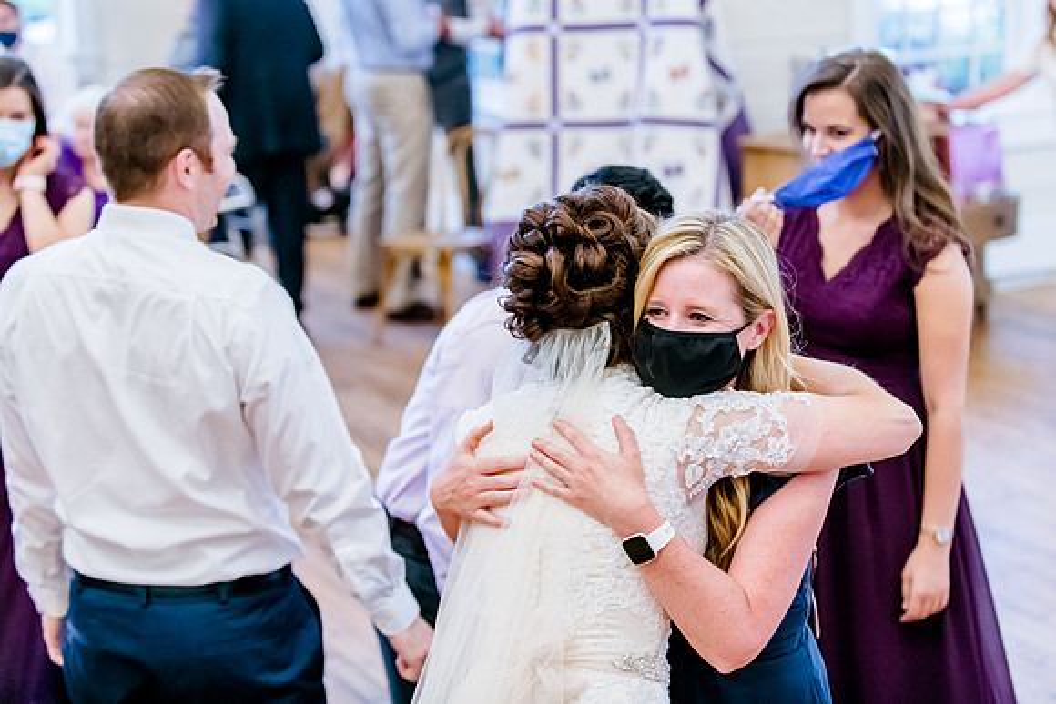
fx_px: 2189
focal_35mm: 75
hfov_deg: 27.1
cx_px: 558
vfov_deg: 18.3
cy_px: 332
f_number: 3.2
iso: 3200
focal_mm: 70
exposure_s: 1/500
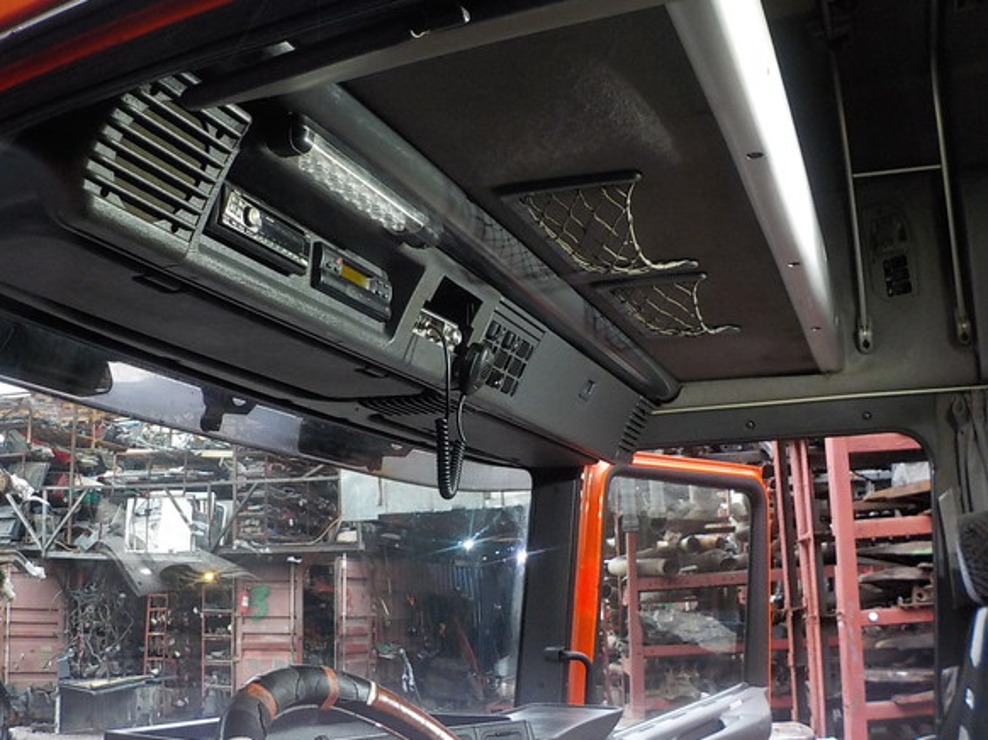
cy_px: 339
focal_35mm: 33
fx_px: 941
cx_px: 487
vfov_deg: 42.9
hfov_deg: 55.4
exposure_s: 1/30
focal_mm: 4.1
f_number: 3.3
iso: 320
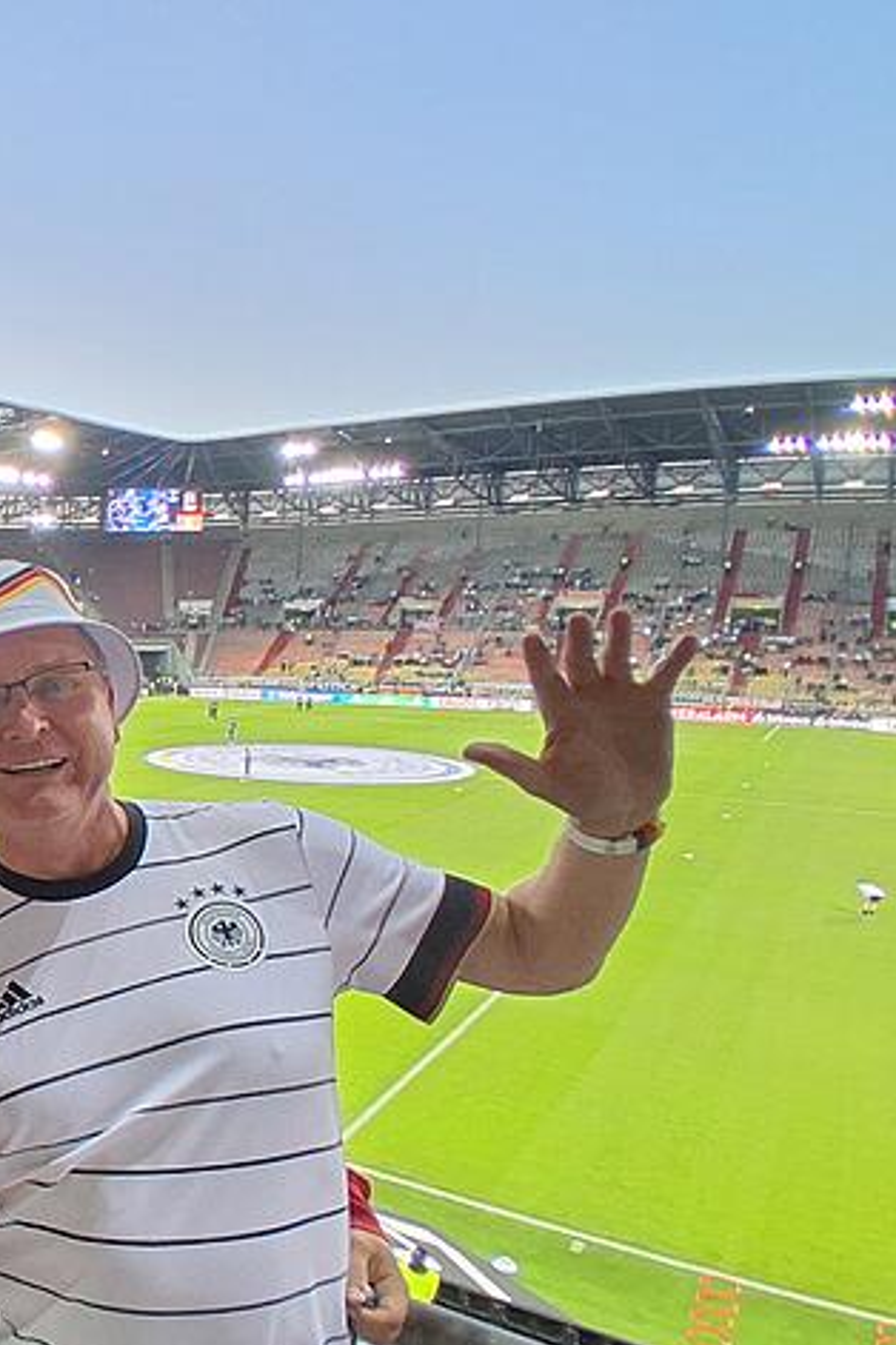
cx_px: -240
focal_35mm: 30
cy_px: 808
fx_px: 1120
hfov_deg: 33.3
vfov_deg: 61.4
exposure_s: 1/50
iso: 200
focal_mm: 1.4
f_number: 2.2
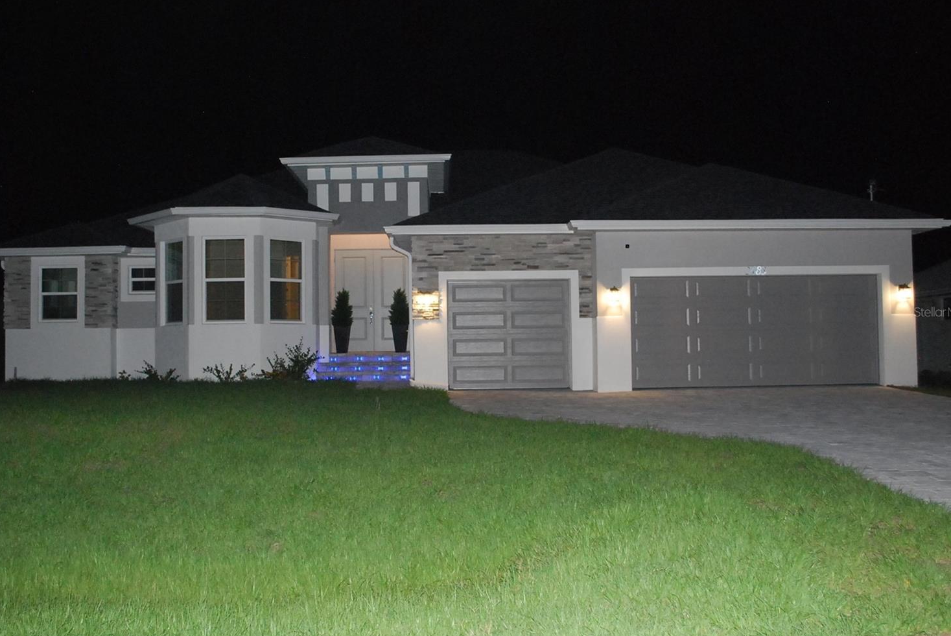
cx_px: 453
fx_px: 952
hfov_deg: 53.1
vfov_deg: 36.9
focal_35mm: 36
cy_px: 312
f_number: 4
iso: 1600
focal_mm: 22
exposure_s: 1/60
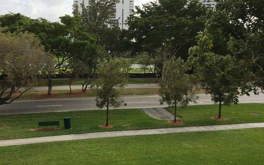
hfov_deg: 51.2
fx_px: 273
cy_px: 70
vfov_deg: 33.5
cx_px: 105
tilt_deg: -4.6
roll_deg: +0.2
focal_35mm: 38
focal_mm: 4.15
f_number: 2.2
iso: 32
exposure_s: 1/1026
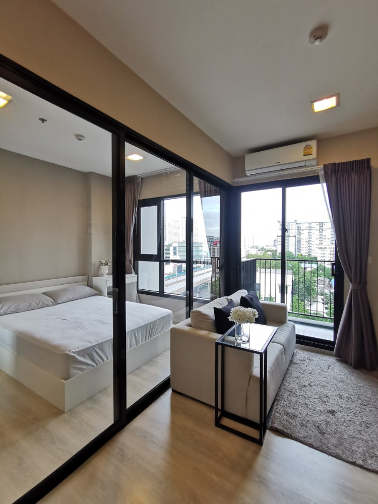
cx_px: 189
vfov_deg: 94.5
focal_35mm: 16
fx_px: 233
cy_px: 252
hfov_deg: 78.1
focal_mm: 2.35
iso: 160
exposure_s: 1/50
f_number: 2.2
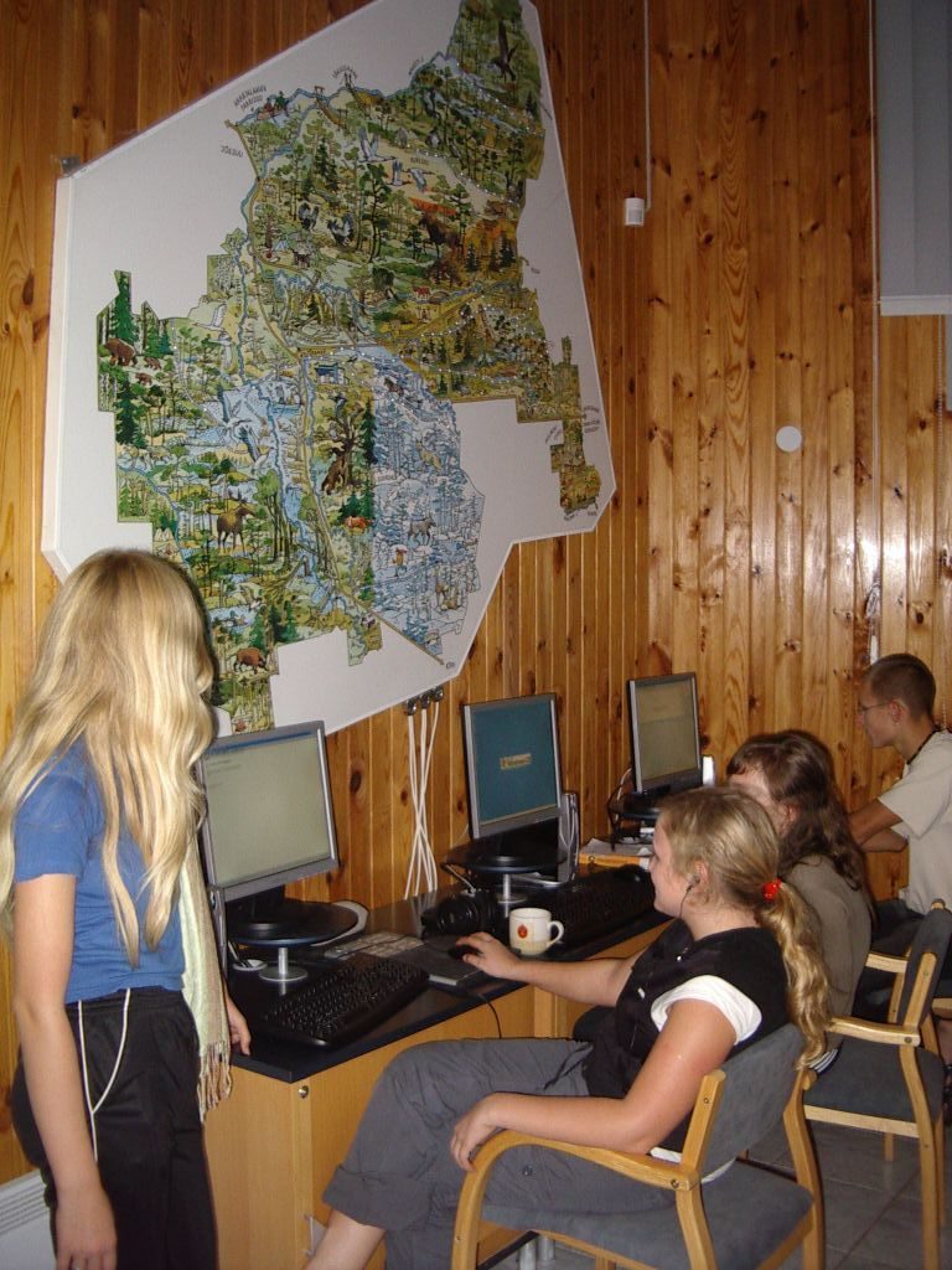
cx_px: 476
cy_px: 635
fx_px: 1393
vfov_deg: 49.0
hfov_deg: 37.7
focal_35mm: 38
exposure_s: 1/60
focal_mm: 5.8
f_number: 2.6
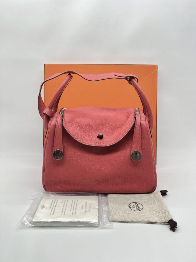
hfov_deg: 53.1
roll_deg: -0.4
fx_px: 196
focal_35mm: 26
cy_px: 131
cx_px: 98
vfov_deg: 67.3
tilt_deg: -15.8
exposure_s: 1/100
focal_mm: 5.7
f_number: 1.5
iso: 32
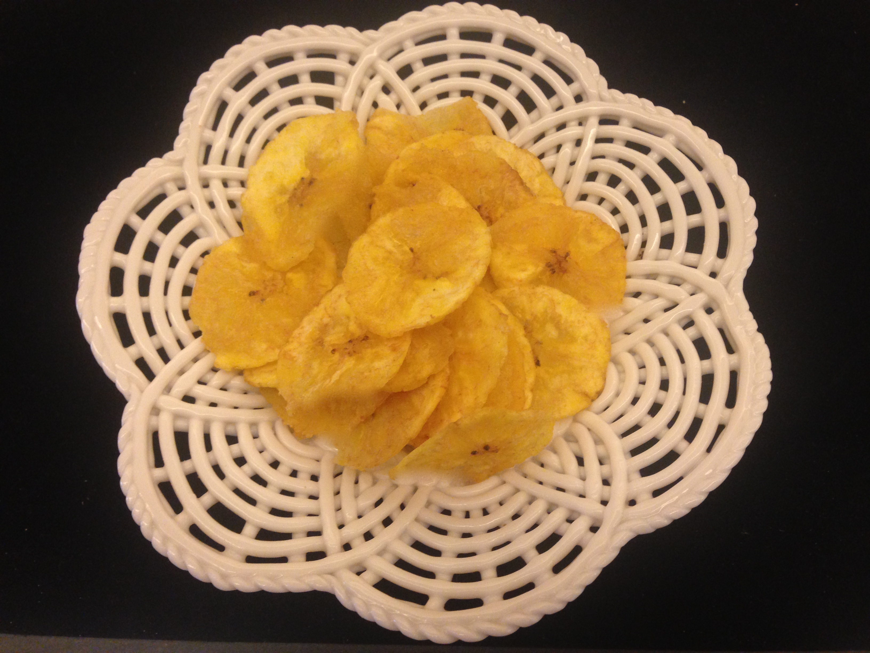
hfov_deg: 55.4
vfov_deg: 42.9
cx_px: 435
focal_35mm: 33
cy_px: 326
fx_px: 829
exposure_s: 1/20
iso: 160
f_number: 2.4
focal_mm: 4.12
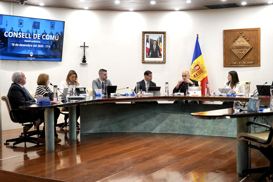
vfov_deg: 25.5
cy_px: 91
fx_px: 402
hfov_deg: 37.5
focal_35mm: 53
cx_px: 136
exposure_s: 1/160
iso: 2500
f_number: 4.5
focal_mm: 53
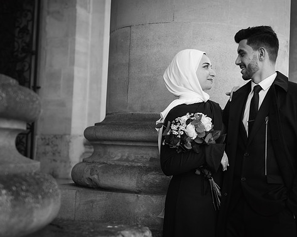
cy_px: 117
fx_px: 606
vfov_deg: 22.2
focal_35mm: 69
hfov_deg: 27.5
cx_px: 171
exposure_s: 1/800
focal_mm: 40
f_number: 2.8
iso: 200
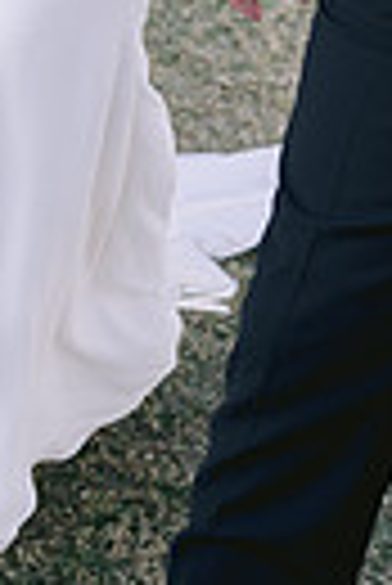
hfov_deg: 11.2
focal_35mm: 121
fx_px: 1971
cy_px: -400
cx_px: -41
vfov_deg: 15.1
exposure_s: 1/800
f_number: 2.5
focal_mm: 35
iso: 200
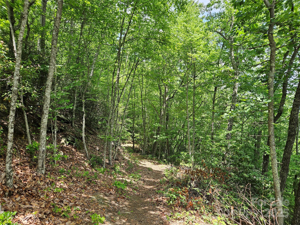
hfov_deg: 73.9
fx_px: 199
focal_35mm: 23
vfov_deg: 58.9
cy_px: 112
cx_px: 150
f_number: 1.8
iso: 25
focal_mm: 5.4
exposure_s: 1/221
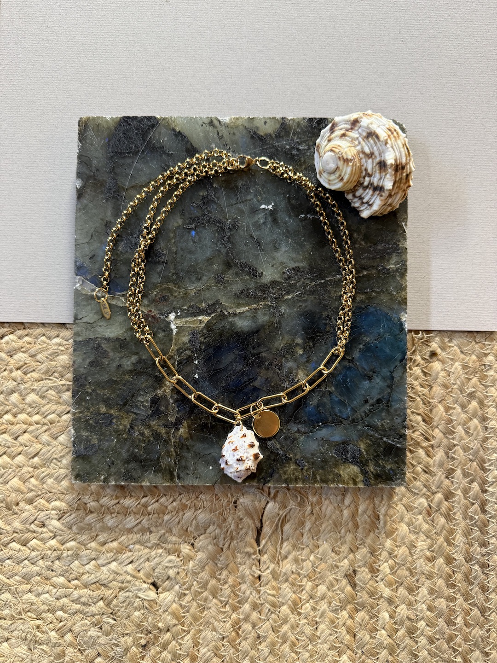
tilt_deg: -89.0
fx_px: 459
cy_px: 332
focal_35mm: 24
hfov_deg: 56.8
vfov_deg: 71.6
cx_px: 248
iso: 320
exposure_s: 1/60
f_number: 1.78
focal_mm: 6.76
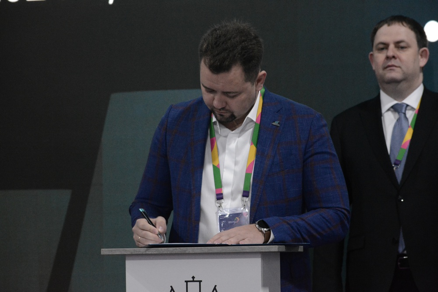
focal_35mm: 202
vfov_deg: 6.8
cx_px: 219
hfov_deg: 10.2
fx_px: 2463
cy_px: 146
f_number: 9
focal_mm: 135
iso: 4500
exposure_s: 1/60
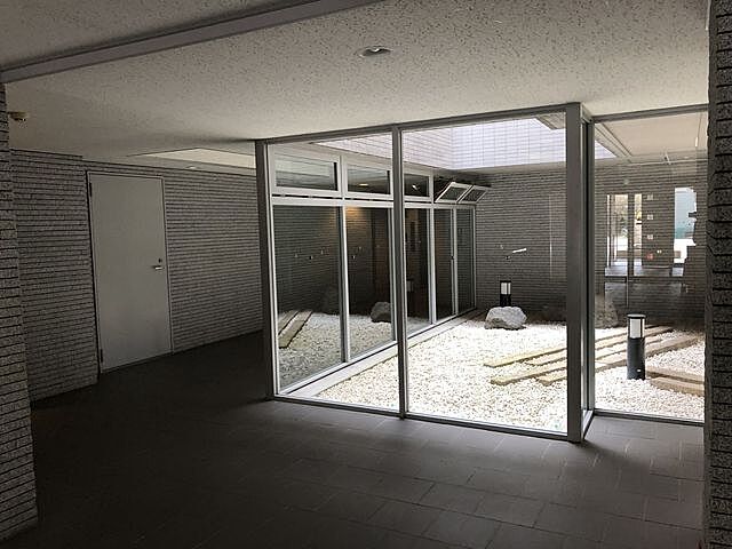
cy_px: 274
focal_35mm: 28
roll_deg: +1.3
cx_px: 366
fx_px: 592
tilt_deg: -4.9
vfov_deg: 49.7
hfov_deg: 63.4
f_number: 1.8
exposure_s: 1/30
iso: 25
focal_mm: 3.99
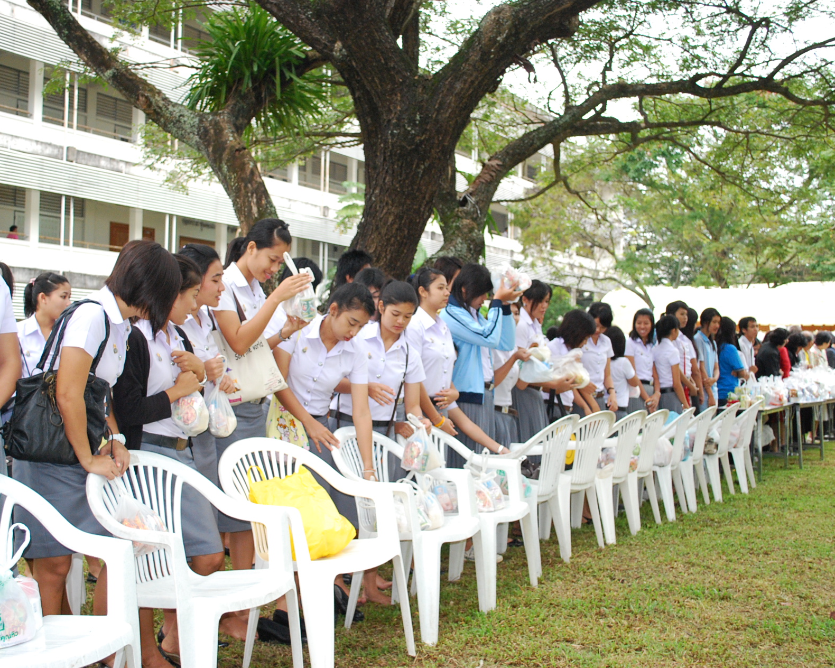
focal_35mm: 38
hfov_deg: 47.9
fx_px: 939
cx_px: 389
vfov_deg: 39.2
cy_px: 331
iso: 800
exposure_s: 1/200
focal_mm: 22
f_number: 4
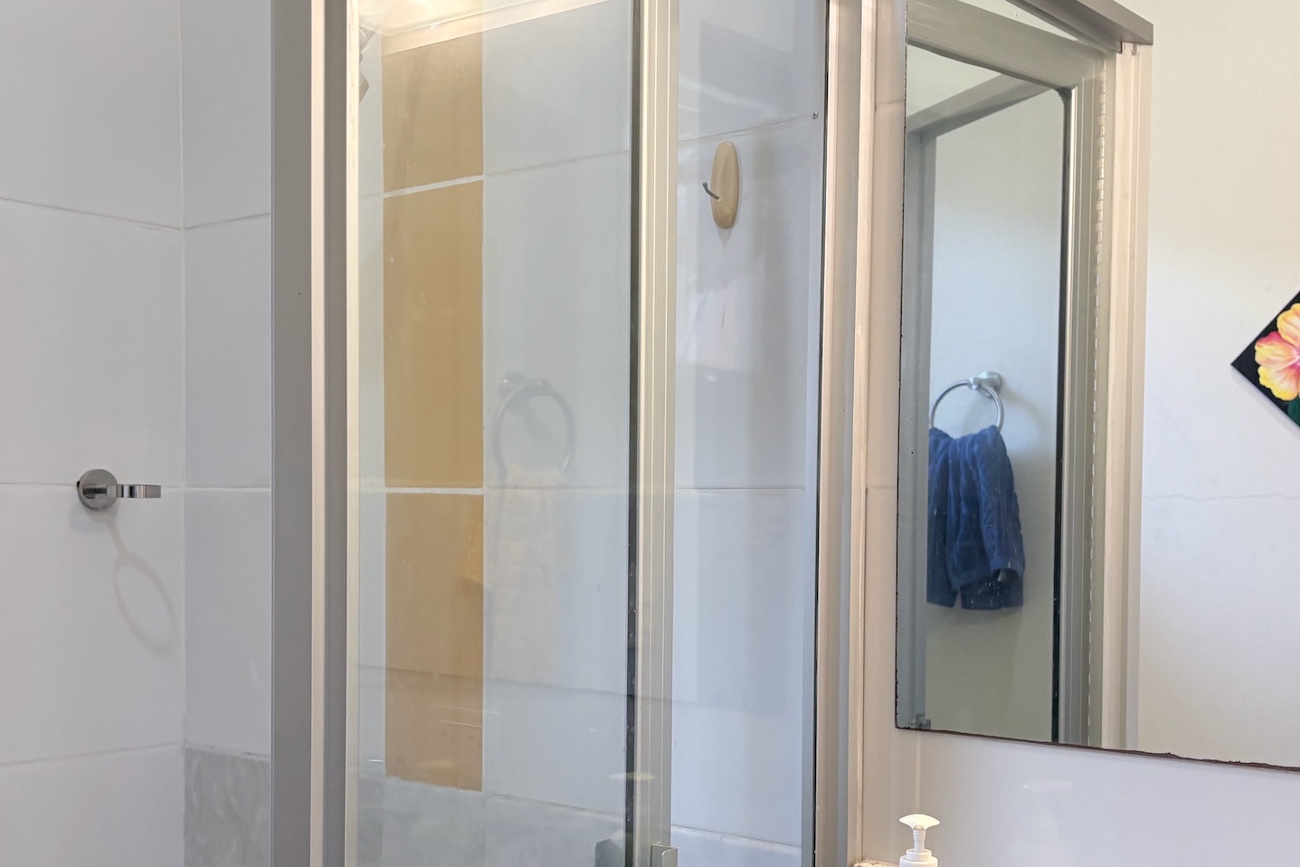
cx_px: 683
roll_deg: -0.6
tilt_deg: -2.5
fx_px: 1553
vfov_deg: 31.0
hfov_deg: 45.4
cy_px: 568
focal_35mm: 43
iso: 125
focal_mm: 5.96
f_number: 1.6
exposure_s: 1/60
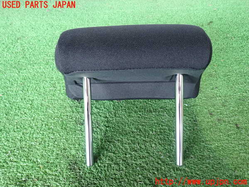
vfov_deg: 54.9
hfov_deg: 69.4
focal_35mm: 25
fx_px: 180
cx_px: 124
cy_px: 94
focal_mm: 4.5
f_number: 2
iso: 320
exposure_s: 1/30
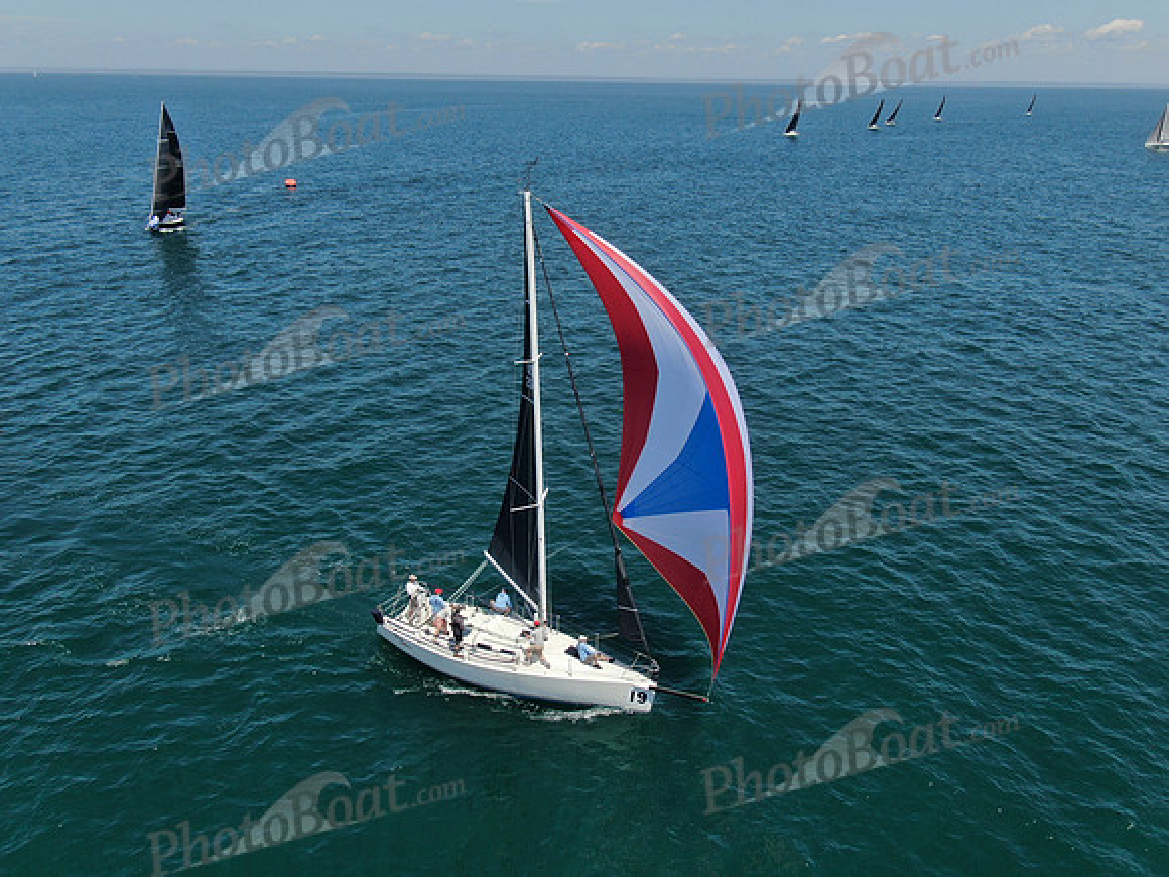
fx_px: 979
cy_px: 438
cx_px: 584
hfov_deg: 61.7
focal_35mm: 29
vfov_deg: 48.2
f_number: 3
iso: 100
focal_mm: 5
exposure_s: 1/1600
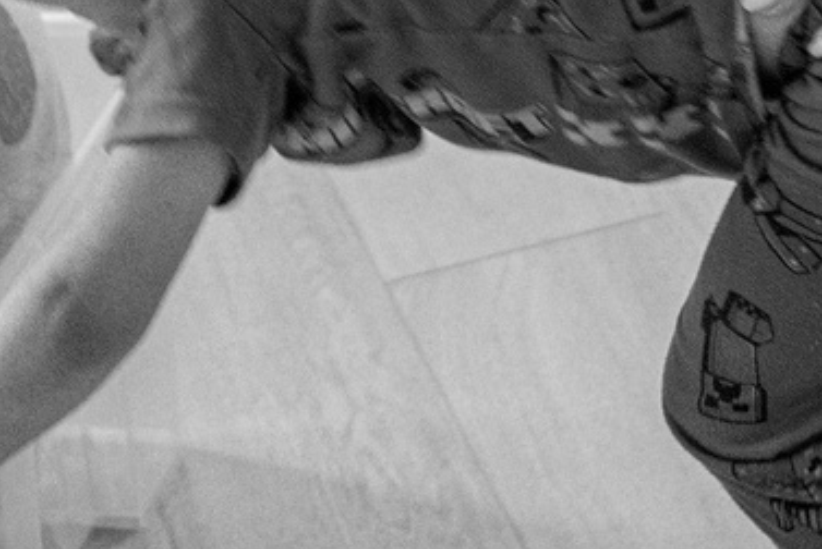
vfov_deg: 7.1
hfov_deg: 10.8
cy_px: -308
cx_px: 611
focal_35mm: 190
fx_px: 4342
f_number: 2.8
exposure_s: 1/125
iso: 1250
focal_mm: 28
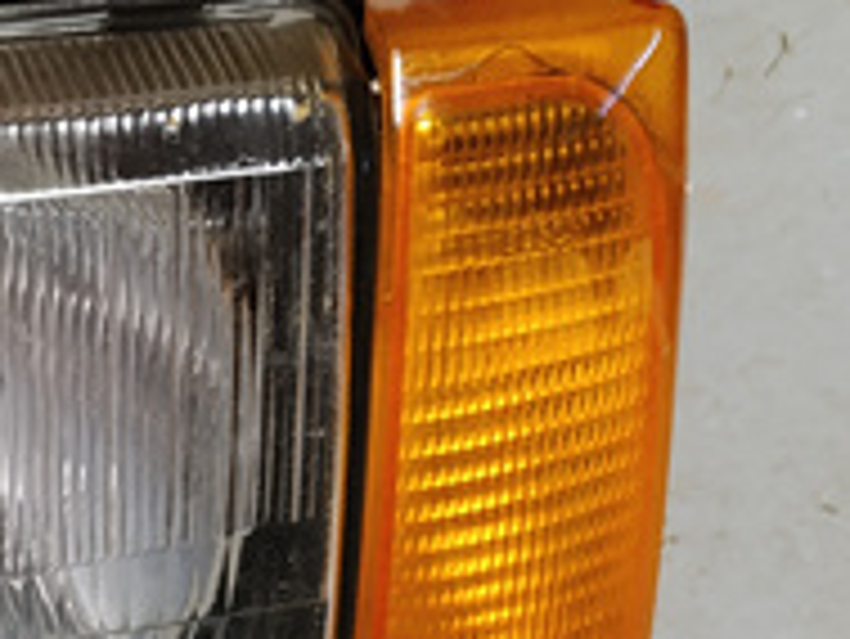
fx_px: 1794
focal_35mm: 73
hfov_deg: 24.2
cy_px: 788
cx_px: -166
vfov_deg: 19.0
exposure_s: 1/25
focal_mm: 6.14
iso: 2000
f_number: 1.6
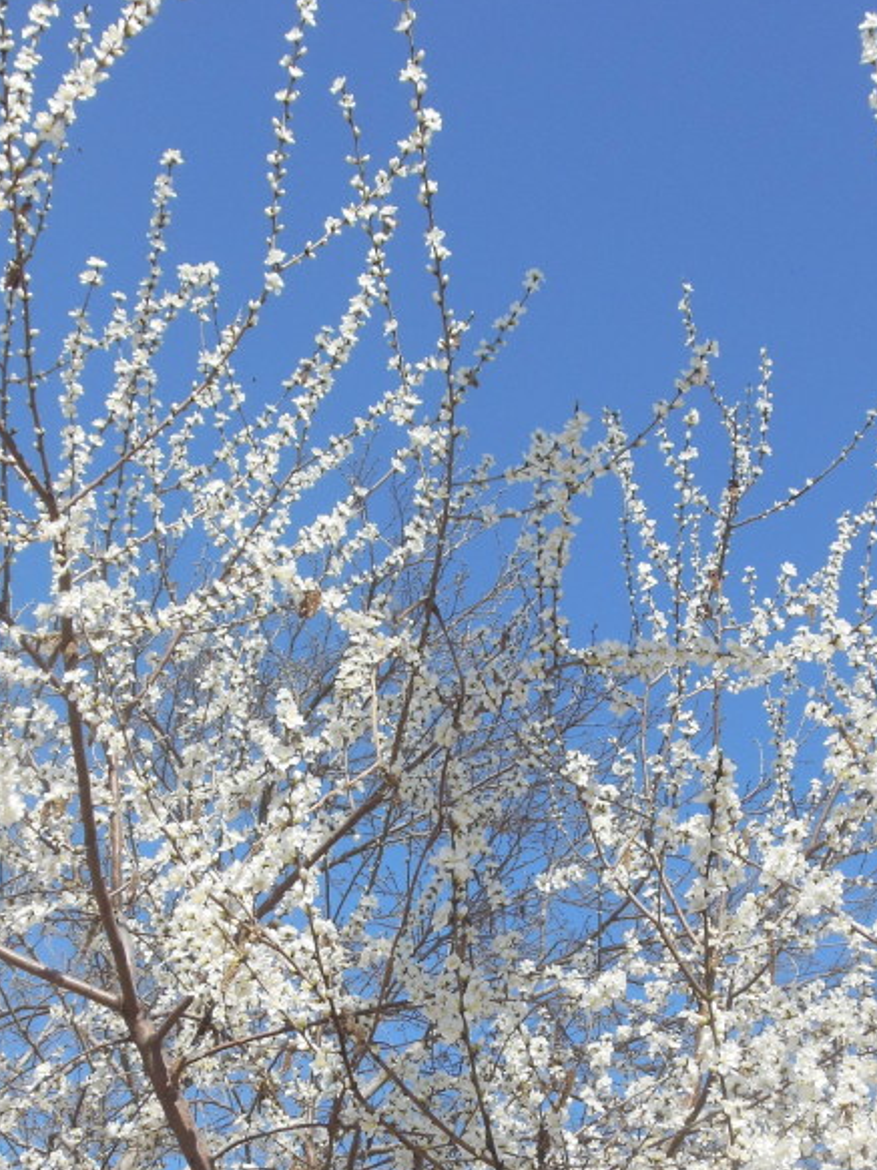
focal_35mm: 58
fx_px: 1960
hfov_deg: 25.1
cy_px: 823
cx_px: 566
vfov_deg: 32.8
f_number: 3.5
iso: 125
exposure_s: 1/1000
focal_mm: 6
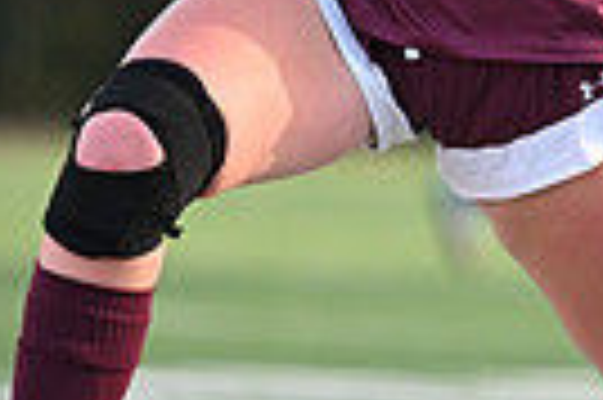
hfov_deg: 2.9
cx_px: 666
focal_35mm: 714
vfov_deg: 1.9
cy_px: -25
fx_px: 11945
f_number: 2.8
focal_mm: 165
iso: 1250
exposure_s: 1/2500
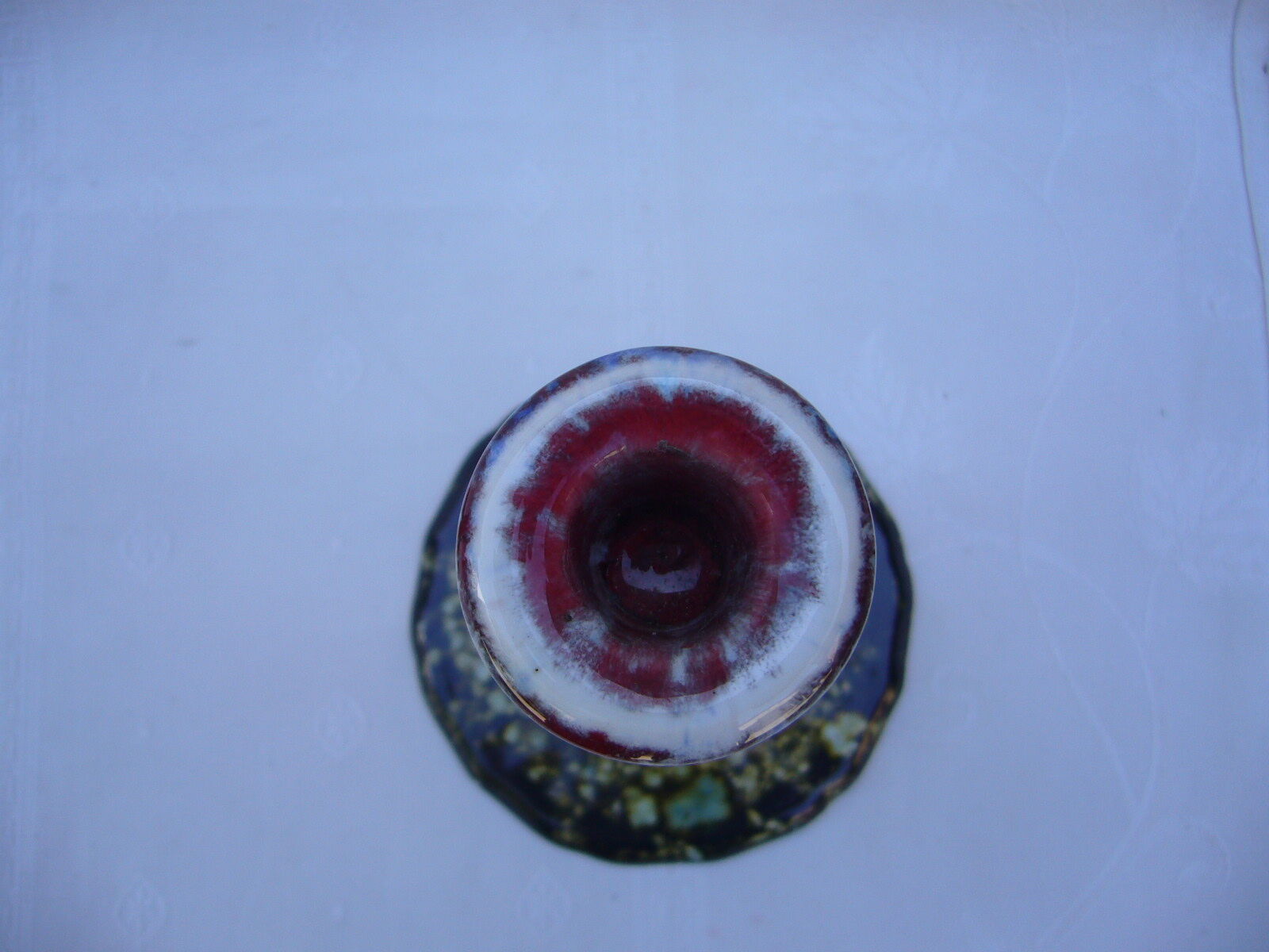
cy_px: 476
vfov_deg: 40.7
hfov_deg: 52.6
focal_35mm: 35
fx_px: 1283
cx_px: 634
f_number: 2.8
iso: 80
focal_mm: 5.8
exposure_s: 1/320
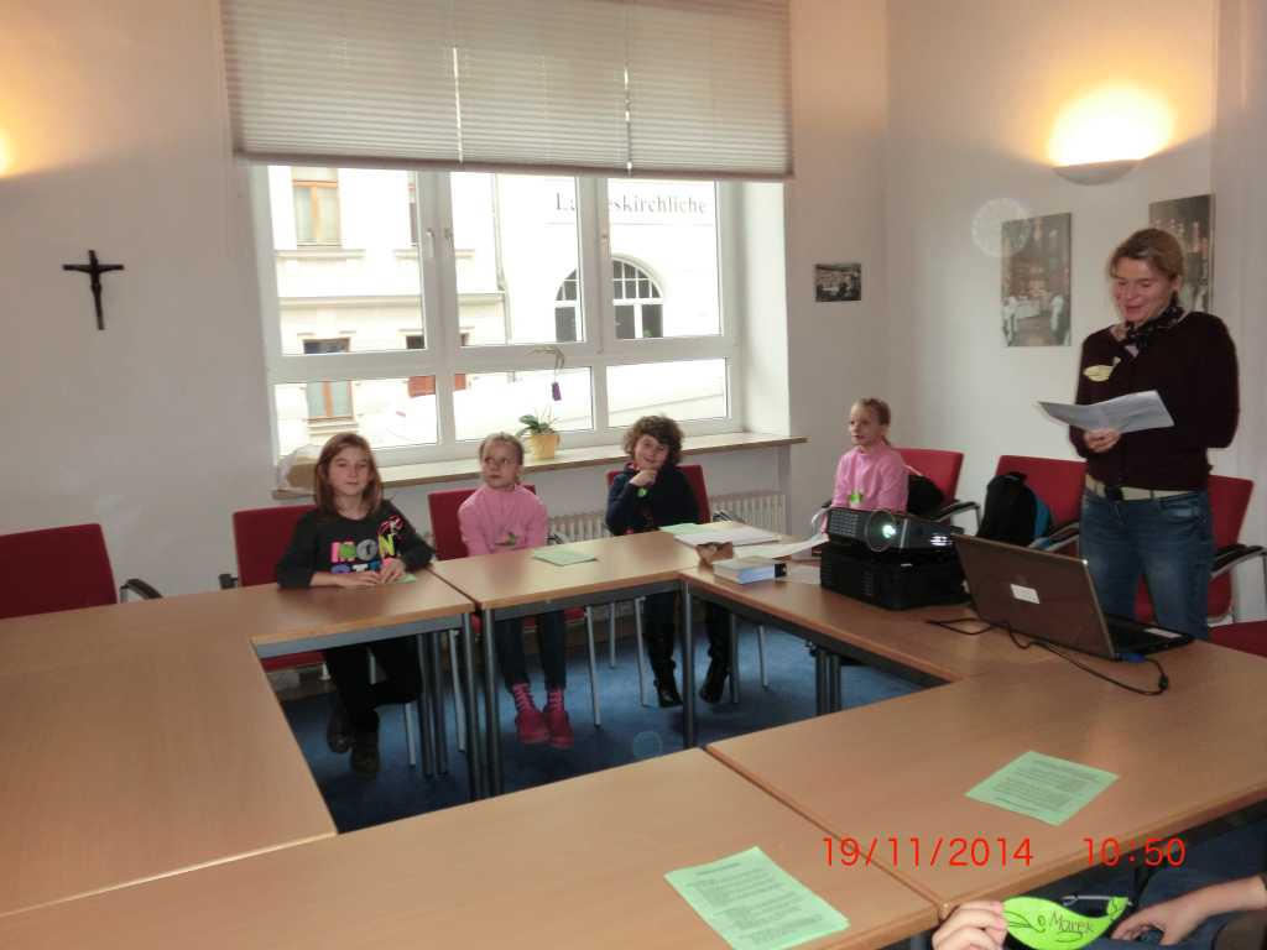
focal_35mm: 28
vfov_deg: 49.7
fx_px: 1025
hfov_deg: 63.4
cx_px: 634
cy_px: 475
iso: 400
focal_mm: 5
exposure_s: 1/60
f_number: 3
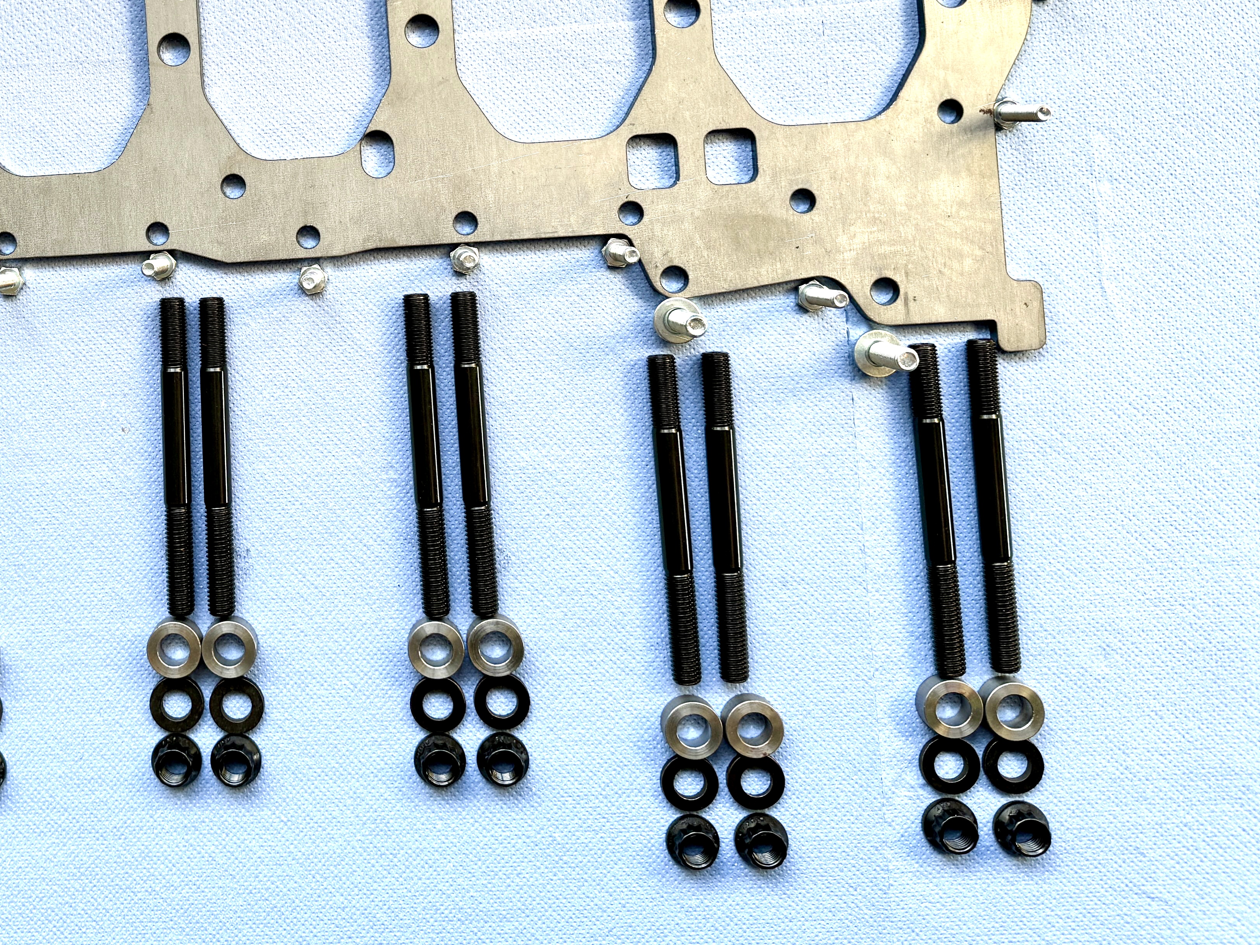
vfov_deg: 33.2
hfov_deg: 42.6
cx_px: 233
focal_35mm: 42
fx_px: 1529
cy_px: 162
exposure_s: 1/121
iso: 100
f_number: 1.78
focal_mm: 6.86
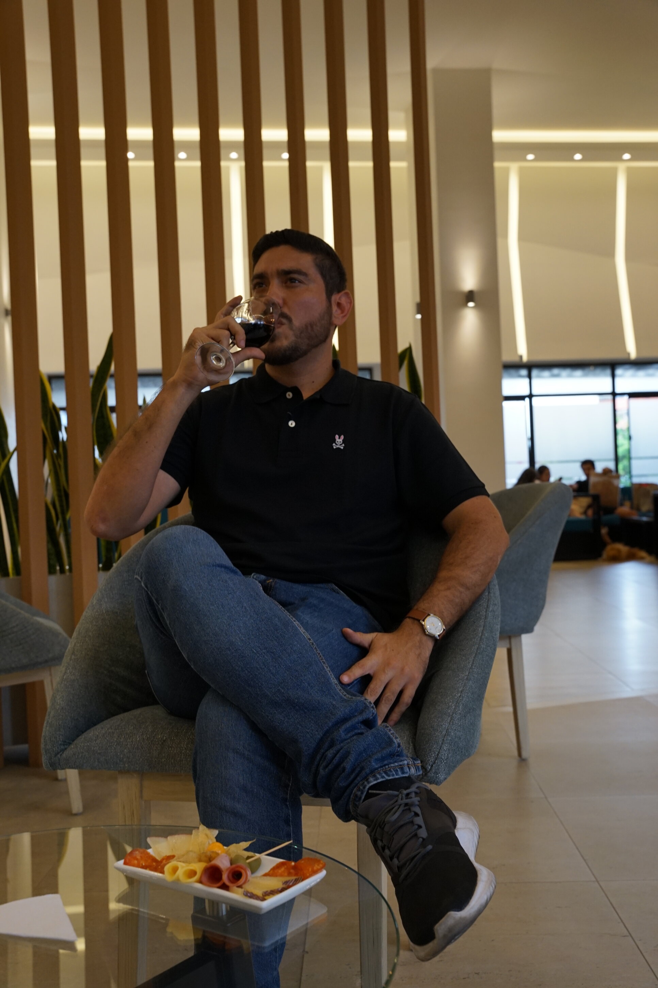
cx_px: 329
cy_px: 494
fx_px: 1050
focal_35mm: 38
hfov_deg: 34.8
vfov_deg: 50.4
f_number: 6.3
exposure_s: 1/80
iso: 1000
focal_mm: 38.3
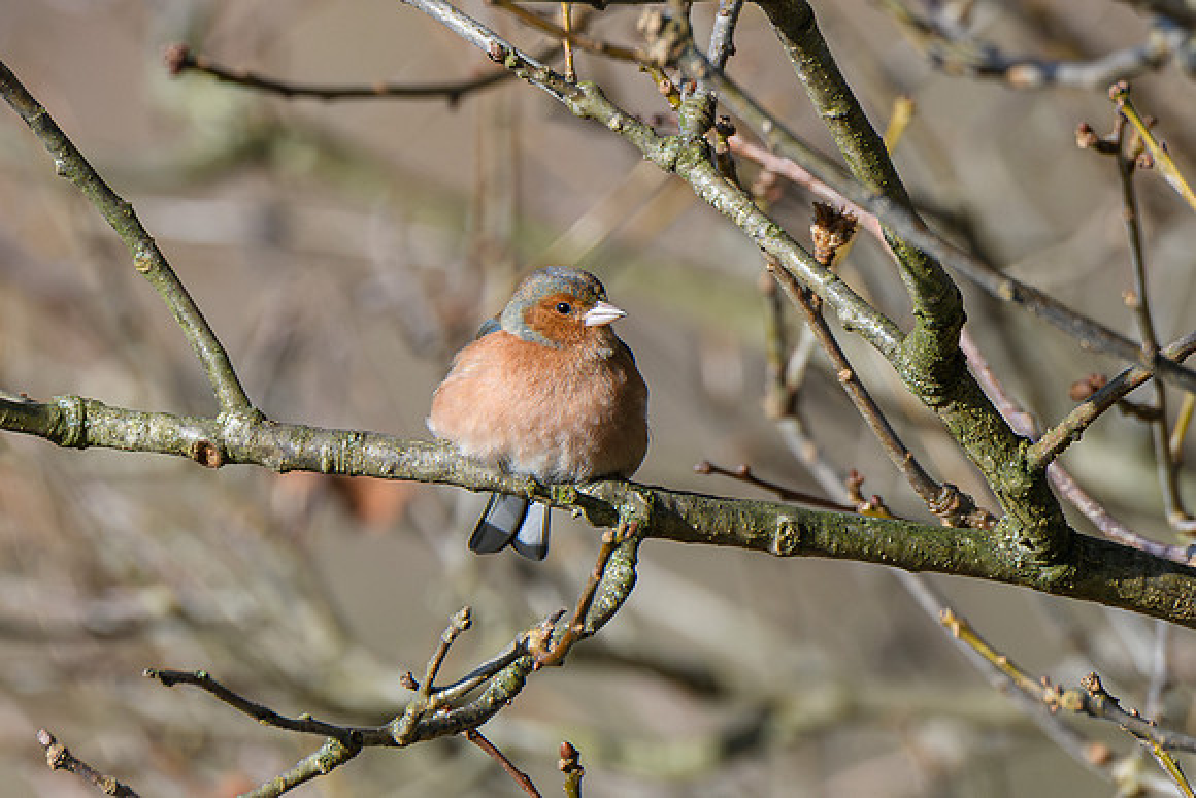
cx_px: 586
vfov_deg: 1.3
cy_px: 32
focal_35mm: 1039
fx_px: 34515
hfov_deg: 2.0
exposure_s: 1/1600
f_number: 8
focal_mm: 400
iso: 1100
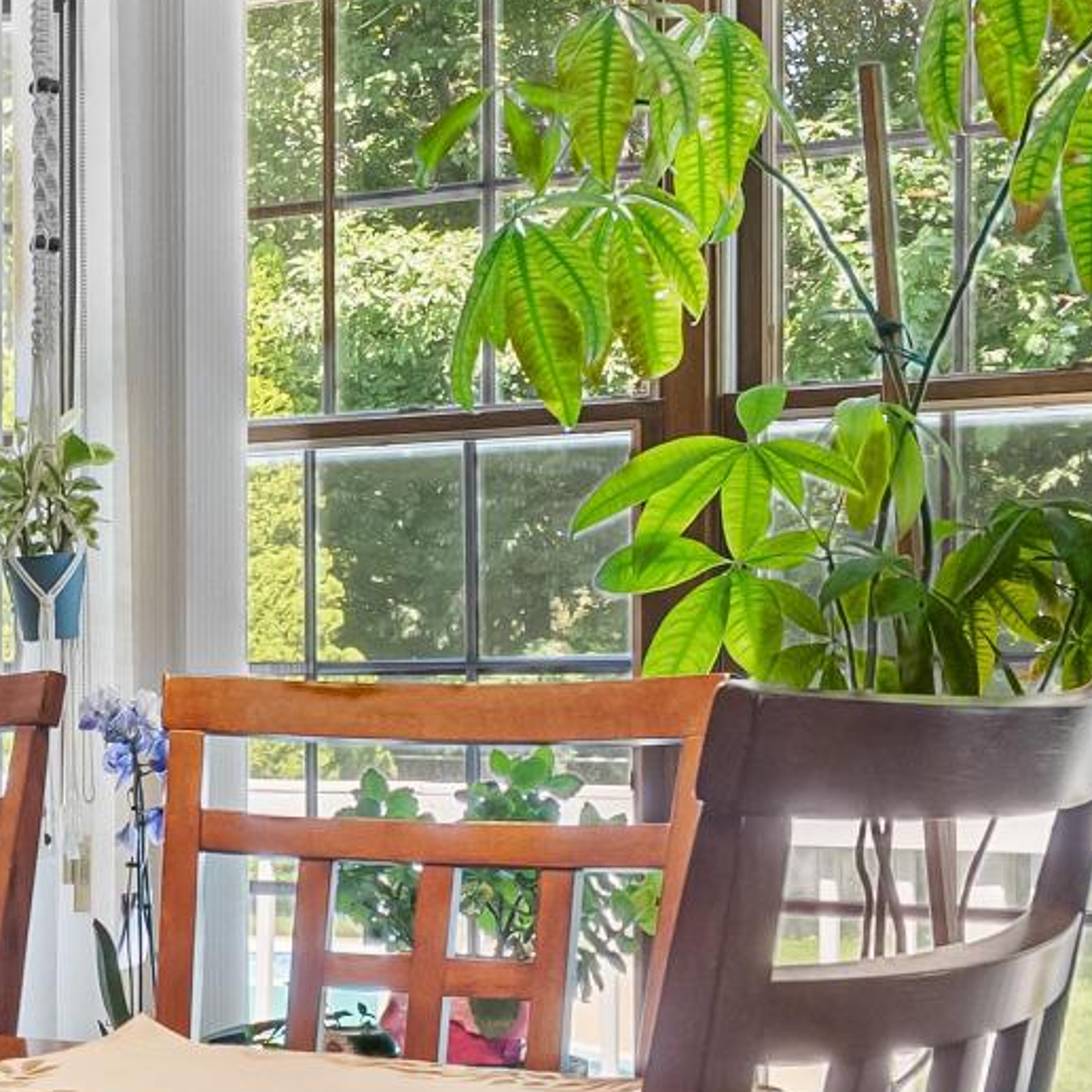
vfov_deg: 21.9
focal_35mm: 79
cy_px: 631
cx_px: -142
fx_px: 2820
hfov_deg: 20.8
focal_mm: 16
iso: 250
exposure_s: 1/2.5
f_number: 8
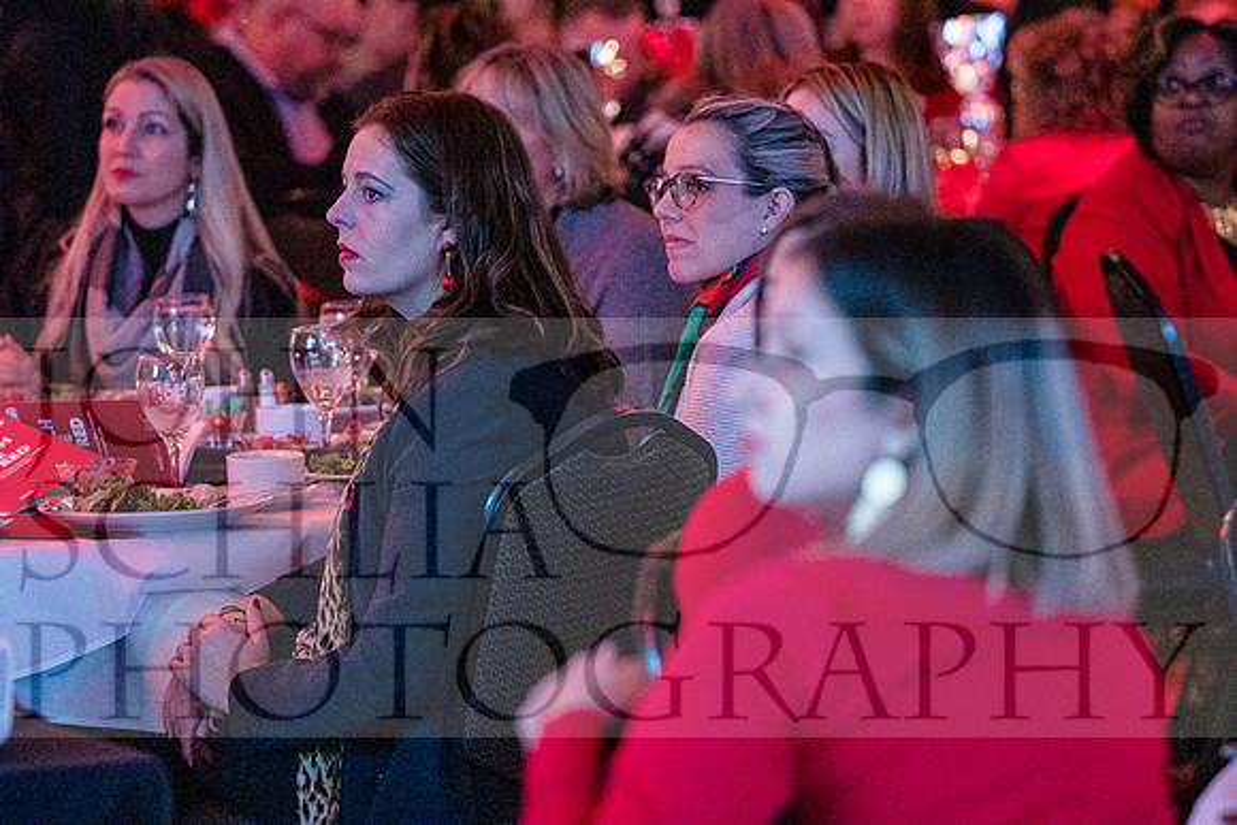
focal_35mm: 177
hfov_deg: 11.6
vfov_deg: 7.8
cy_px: 412
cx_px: 618
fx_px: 6083
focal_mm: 118
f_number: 2.8
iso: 6400
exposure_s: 1/80
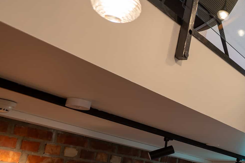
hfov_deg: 27.4
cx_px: 371
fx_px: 333
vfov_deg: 27.2
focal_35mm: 49
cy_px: 119
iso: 125
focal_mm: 16
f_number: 4
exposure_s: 1/10
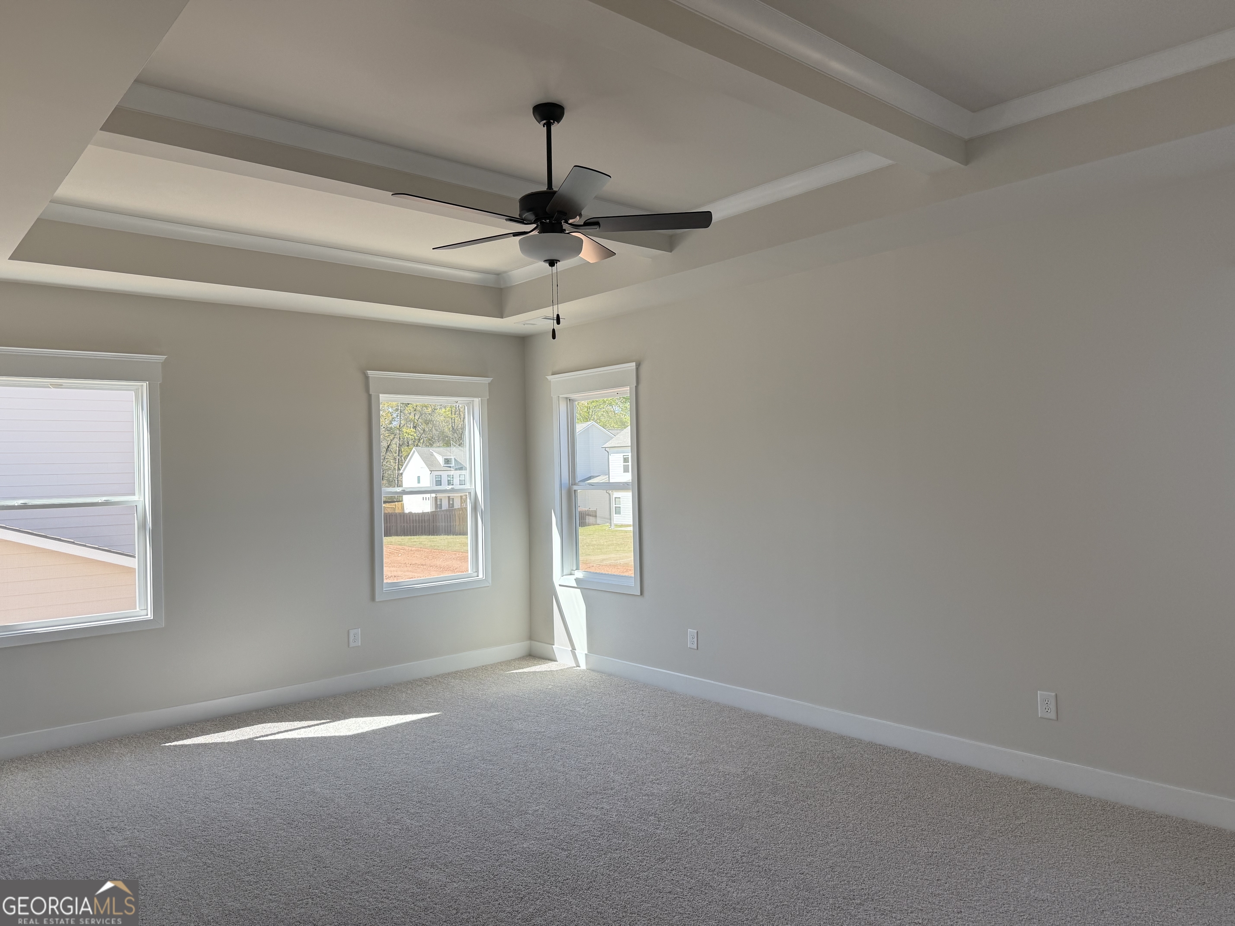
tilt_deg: +0.3
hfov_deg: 71.6
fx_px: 856
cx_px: 618
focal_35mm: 24
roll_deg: +0.6
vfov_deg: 56.8
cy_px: 463
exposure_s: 1/476
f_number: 1.78
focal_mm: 6.76
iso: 100
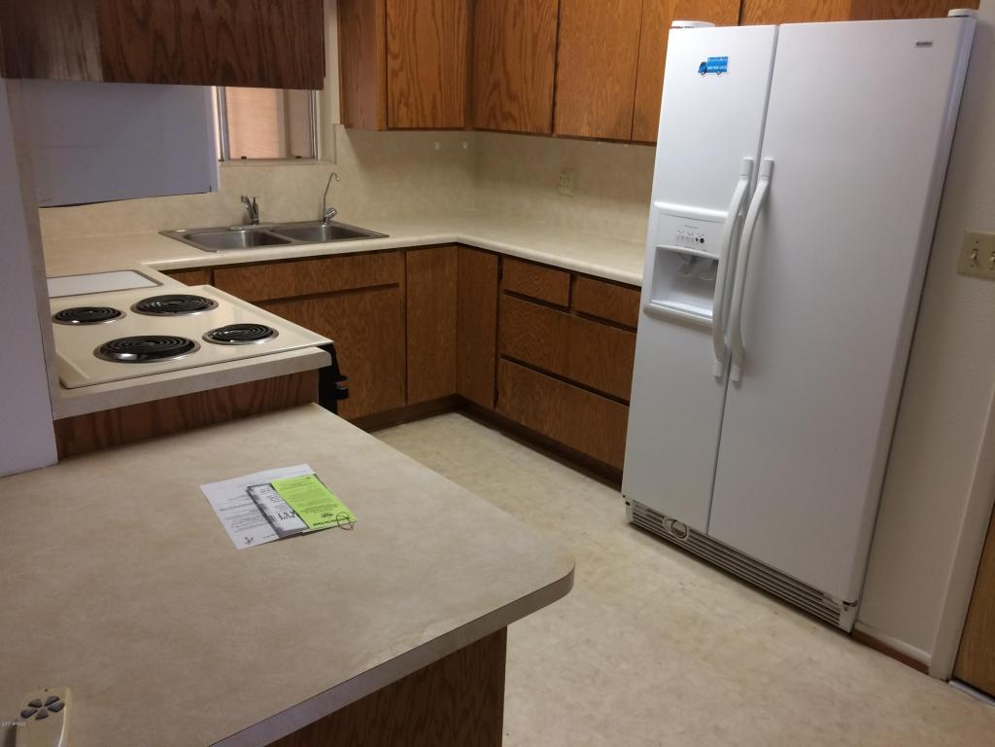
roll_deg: -1.7
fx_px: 834
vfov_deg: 48.2
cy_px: 374
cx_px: 498
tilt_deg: -18.5
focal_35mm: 29
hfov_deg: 61.7
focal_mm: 4.15
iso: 100
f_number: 2.2
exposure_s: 1/30
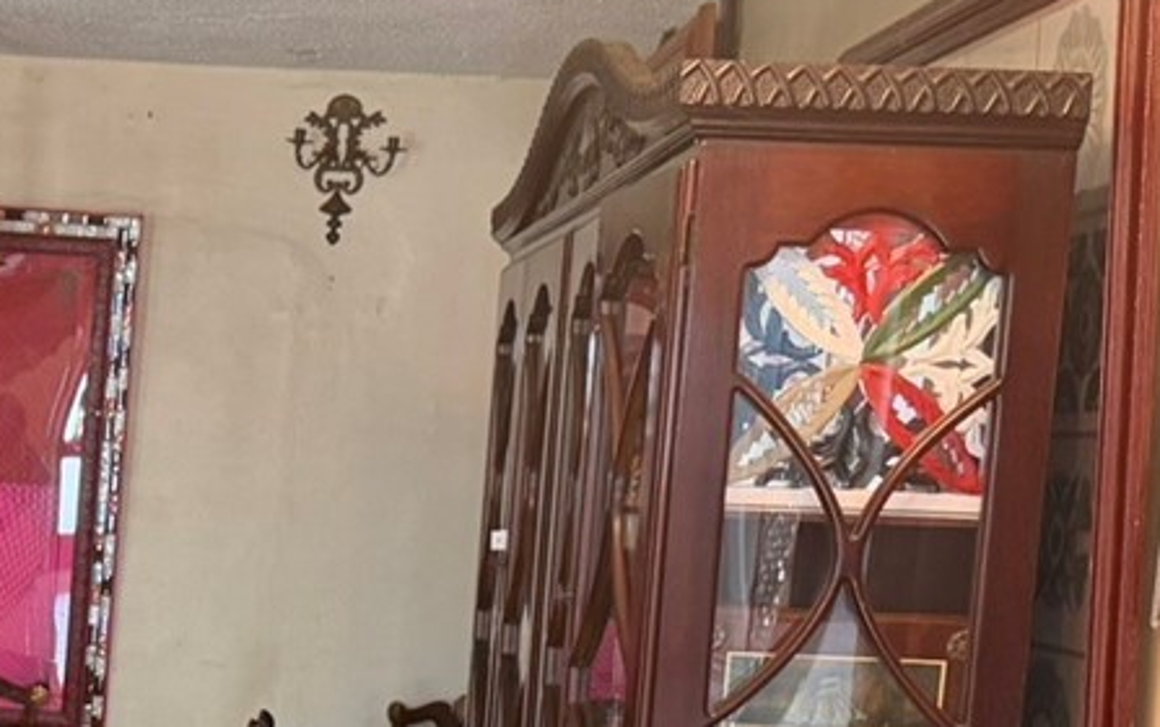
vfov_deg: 14.1
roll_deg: -3.5
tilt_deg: -7.1
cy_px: 813
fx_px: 2879
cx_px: -39
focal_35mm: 91
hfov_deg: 21.8
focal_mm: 6.76
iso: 400
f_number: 1.78
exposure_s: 1/60
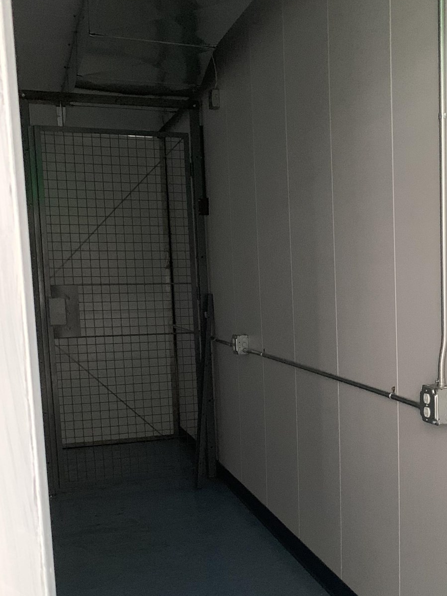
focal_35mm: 50
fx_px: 861
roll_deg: +0.5
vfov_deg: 37.8
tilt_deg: -6.5
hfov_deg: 27.8
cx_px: 422
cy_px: 391
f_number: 1.8
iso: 800
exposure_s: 1/27
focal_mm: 4.25
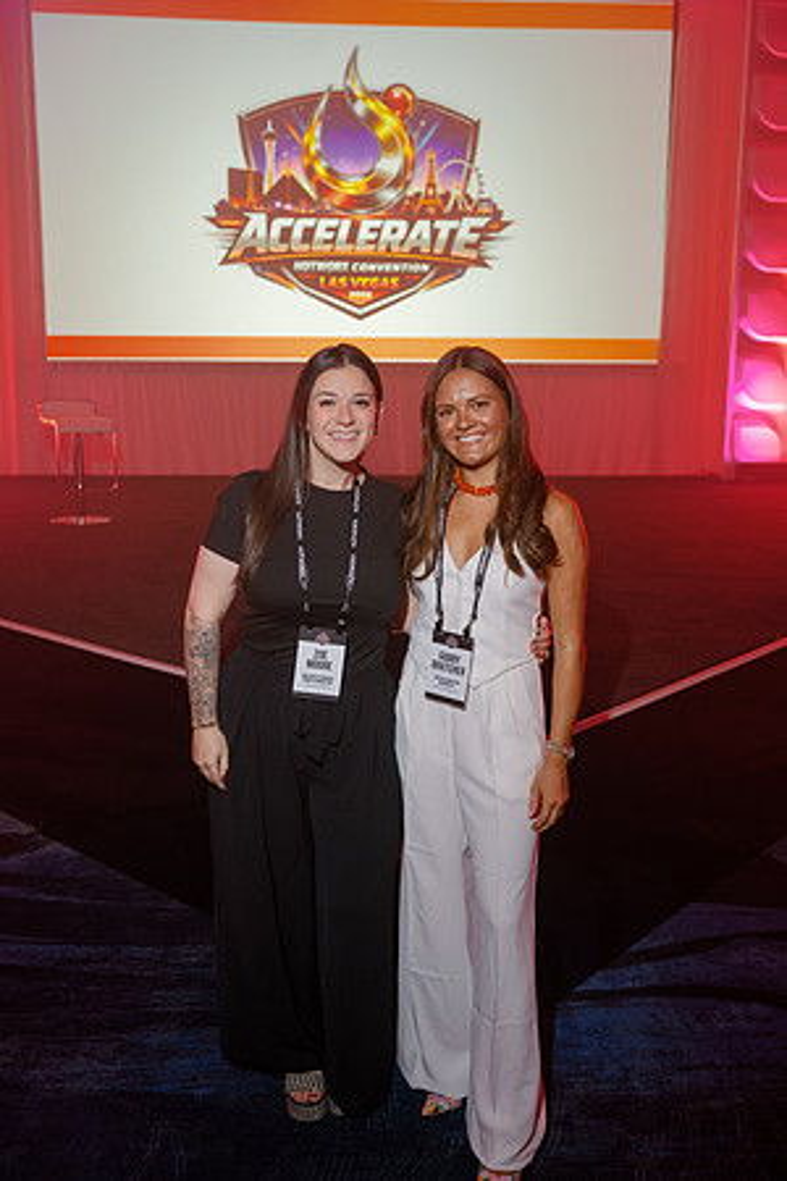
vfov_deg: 54.4
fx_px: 1148
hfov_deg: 37.9
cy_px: 590
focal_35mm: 35
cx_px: 394
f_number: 4
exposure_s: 1/160
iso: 1250
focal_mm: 35
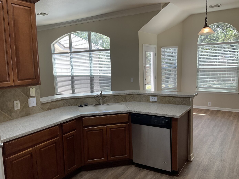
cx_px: 118
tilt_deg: -7.5
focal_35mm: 30
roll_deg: +1.9
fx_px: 207
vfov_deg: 46.8
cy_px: 89
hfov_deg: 60.0
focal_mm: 3
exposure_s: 1/120
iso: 40
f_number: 1.8
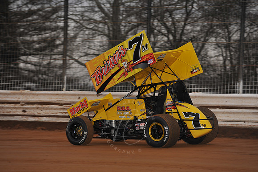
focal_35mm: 200
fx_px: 1432
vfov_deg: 6.9
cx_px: 129
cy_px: 86
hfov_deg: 10.3
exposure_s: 1/250
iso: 500
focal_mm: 200
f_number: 5.6
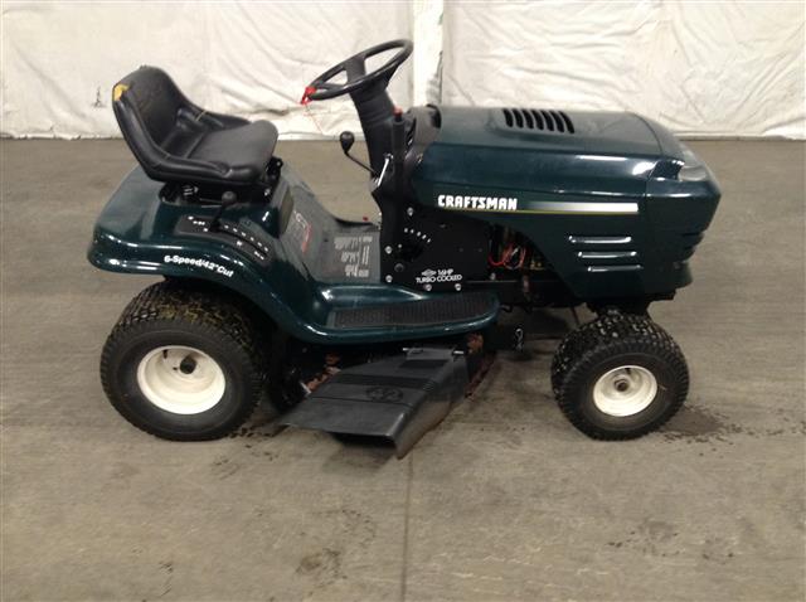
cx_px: 403
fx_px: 767
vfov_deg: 42.8
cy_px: 301
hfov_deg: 55.4
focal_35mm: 33
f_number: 2.4
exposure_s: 1/24
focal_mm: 3.3
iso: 100
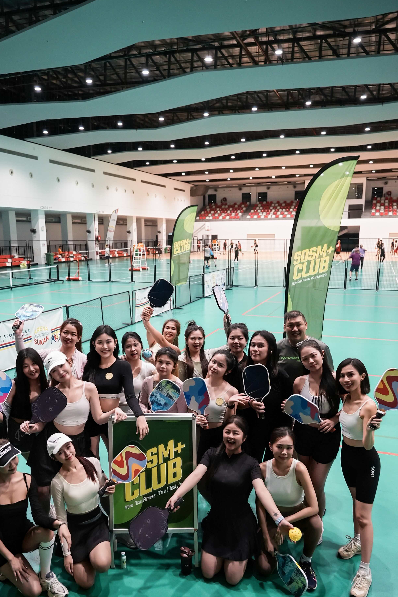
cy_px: 342
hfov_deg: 46.4
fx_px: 464
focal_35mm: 28
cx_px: 184
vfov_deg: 65.1
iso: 1000
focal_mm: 24
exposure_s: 1/125
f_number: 3.2
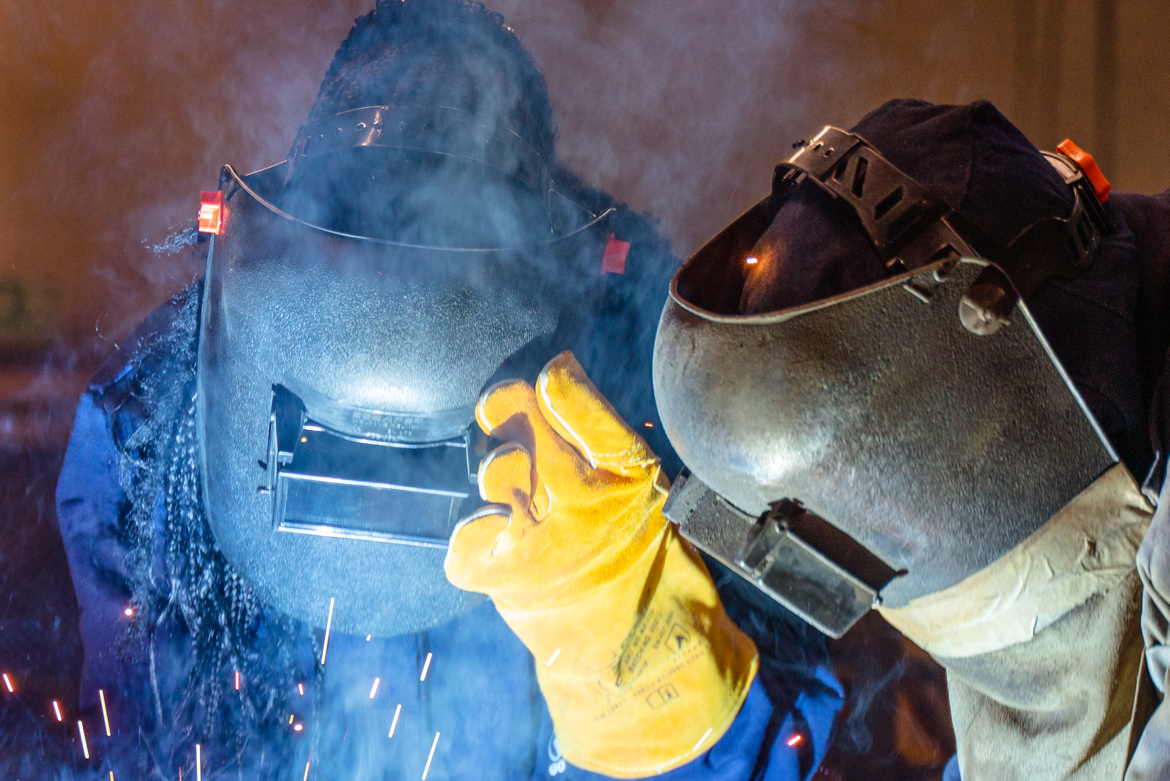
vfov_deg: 11.2
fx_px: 3965
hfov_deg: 16.8
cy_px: 671
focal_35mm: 122
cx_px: 427
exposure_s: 1/125
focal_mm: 50
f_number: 2.8
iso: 320
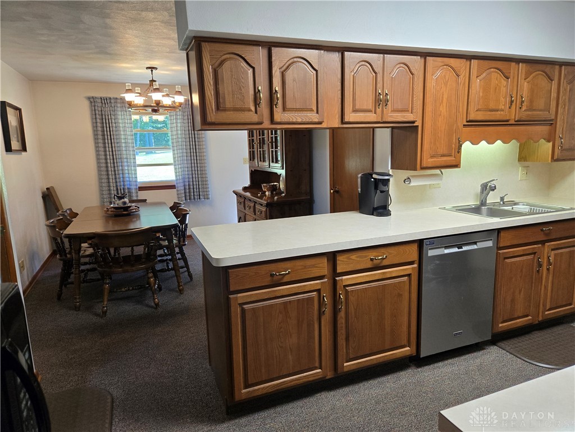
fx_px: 382
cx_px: 288
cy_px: 216
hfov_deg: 73.9
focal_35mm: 23
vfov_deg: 58.9
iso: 200
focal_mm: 5.4
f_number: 1.8
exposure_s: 1/120
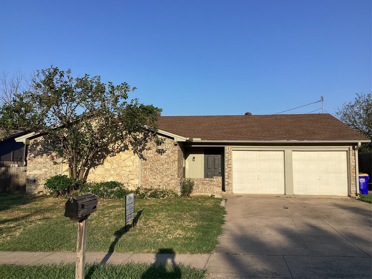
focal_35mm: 31
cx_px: 186
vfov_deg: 45.4
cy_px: 140
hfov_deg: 58.4
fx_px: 333
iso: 25
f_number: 2.4
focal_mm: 3.3
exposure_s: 1/1235
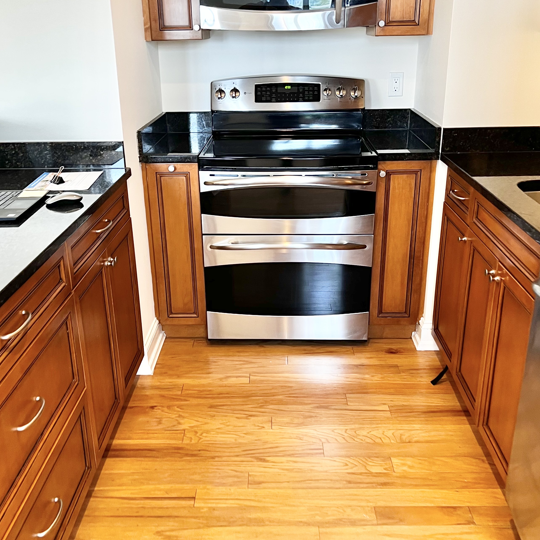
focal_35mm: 36
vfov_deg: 46.0
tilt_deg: -15.2
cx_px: 257
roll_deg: -1.7
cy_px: 290
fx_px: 635
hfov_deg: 46.0
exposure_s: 1/60
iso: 100
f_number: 1.5
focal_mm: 5.7
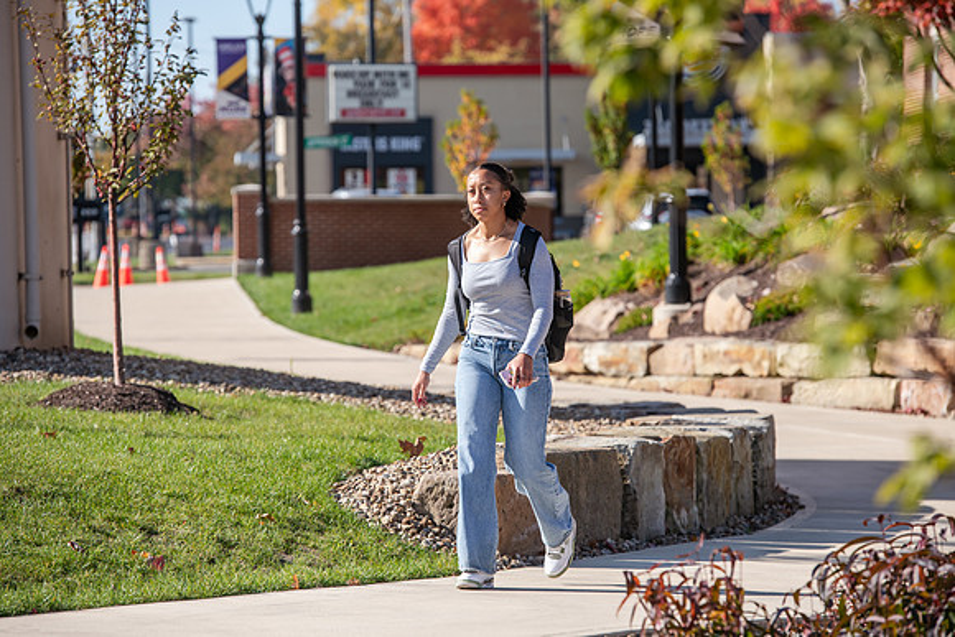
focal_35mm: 170
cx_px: 478
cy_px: 318
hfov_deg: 12.1
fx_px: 4511
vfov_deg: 8.1
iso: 160
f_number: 5.6
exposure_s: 1/400
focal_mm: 170
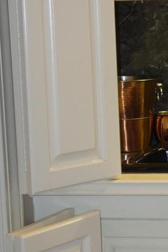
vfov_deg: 14.1
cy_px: 100
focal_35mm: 145
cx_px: 288
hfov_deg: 9.1
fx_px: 1015
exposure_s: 1/50
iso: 200
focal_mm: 14.93
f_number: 2.8
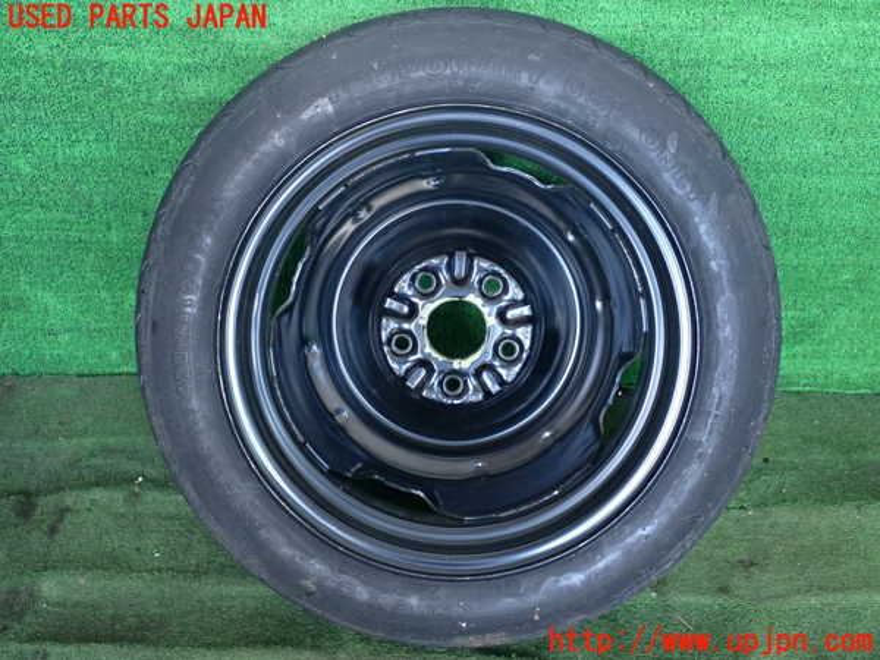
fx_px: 1119
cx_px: 440
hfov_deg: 42.9
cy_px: 330
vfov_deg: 32.9
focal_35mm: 44
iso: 500
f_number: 2.9
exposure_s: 1/125
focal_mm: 7.84
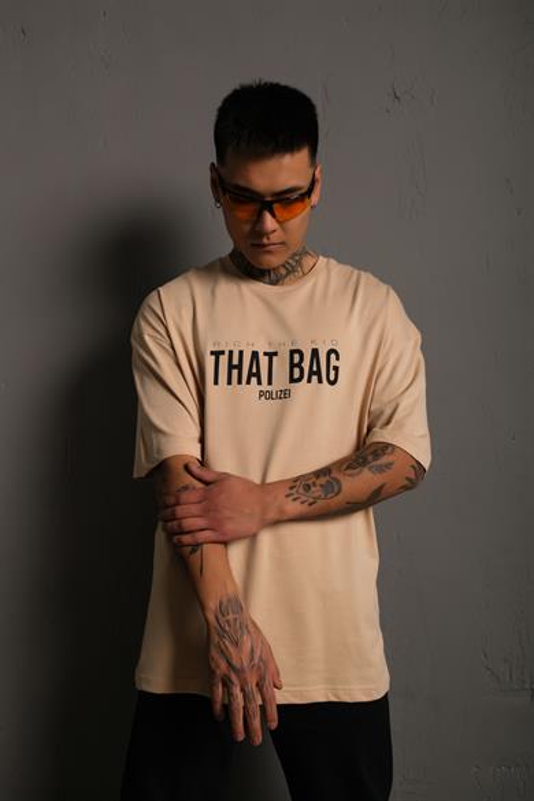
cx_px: 267
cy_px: 400
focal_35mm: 35
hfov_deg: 37.9
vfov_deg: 54.4
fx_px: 779
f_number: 5
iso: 160
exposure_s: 1/160
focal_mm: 23.3
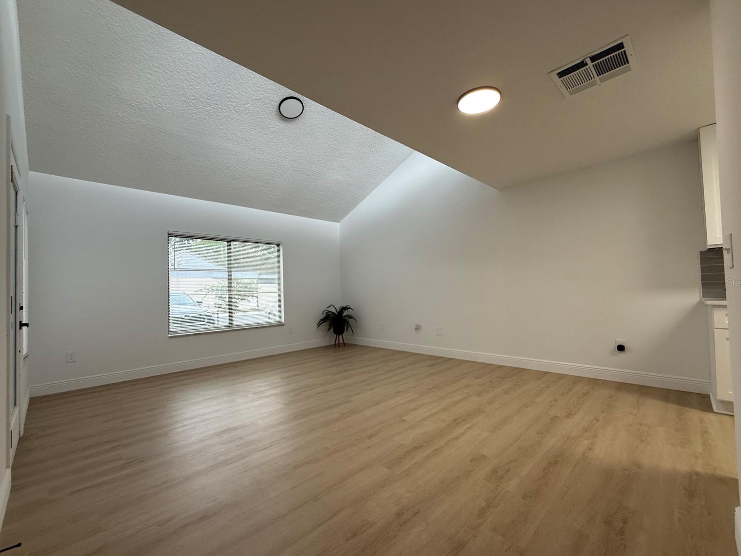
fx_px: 321
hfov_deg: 98.2
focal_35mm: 15
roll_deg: +1.4
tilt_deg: +2.0
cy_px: 282
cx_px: 377
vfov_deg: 81.7
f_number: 2.2
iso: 125
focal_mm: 2.22
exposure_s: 1/120
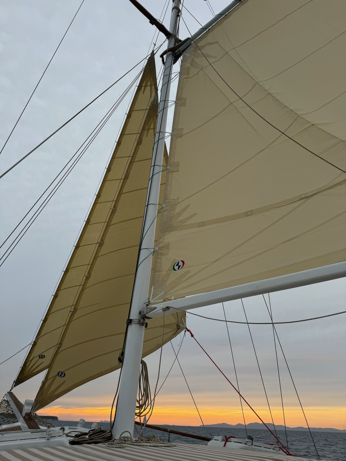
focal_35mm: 24
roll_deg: -1.9
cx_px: 173
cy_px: 230
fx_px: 320
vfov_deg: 71.6
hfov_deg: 56.8
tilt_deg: +31.8
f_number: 1.78
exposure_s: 1/572
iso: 80
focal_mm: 6.86
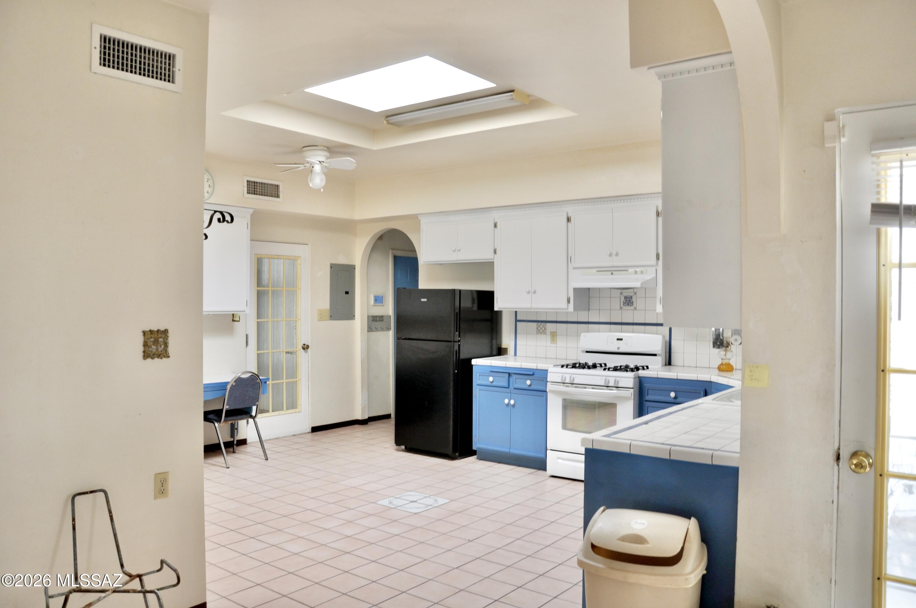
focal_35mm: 27
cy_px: 304
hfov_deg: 67.4
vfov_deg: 47.8
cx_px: 458
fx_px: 686
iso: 200
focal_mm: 18
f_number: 5.6
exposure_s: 1/30
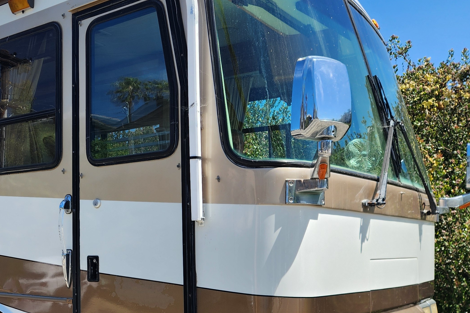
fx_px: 601
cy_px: 207
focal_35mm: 46
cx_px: 42
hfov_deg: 39.5
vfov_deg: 29.1
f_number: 1.8
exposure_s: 1/907
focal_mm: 5.4
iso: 20
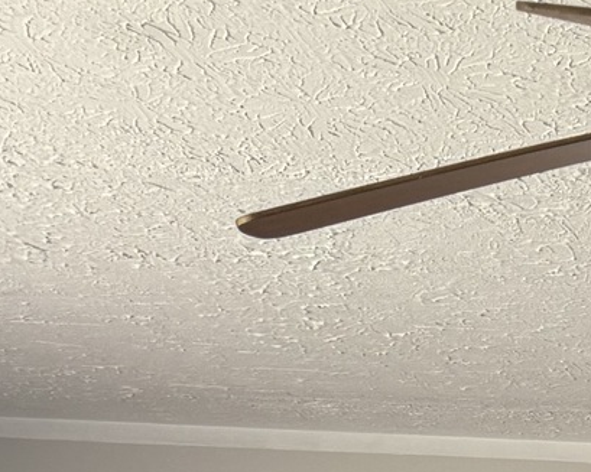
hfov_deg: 12.8
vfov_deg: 10.3
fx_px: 2308
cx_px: 1173
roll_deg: -1.5
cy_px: 1093
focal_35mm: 132
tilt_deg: -3.2
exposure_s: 1/255
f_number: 1.78
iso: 100
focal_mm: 6.76
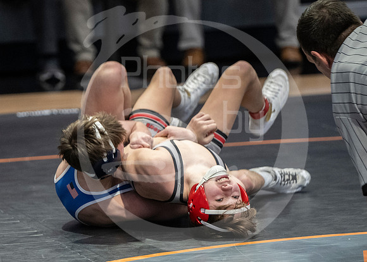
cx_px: 117
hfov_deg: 5.6
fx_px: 3759
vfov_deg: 4.0
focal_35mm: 361
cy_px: 244
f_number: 2.8
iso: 3200
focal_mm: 180
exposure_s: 1/1000
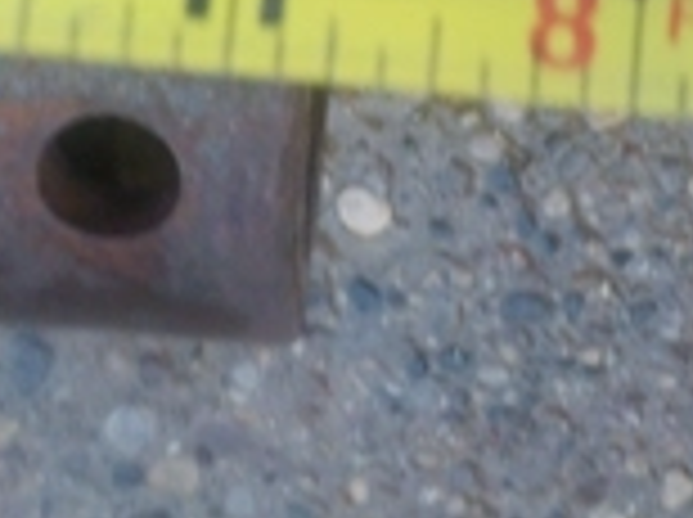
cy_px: -153
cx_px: 436
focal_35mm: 78
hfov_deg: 25.0
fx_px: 1559
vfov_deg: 17.7
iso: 250
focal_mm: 4.1
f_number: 3.3
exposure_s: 1/30
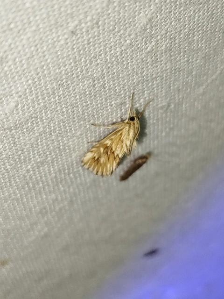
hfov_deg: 19.4
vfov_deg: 25.7
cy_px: 150
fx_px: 656
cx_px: 112
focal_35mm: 76
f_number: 1.7
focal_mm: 5.31
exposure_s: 1/50
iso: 80
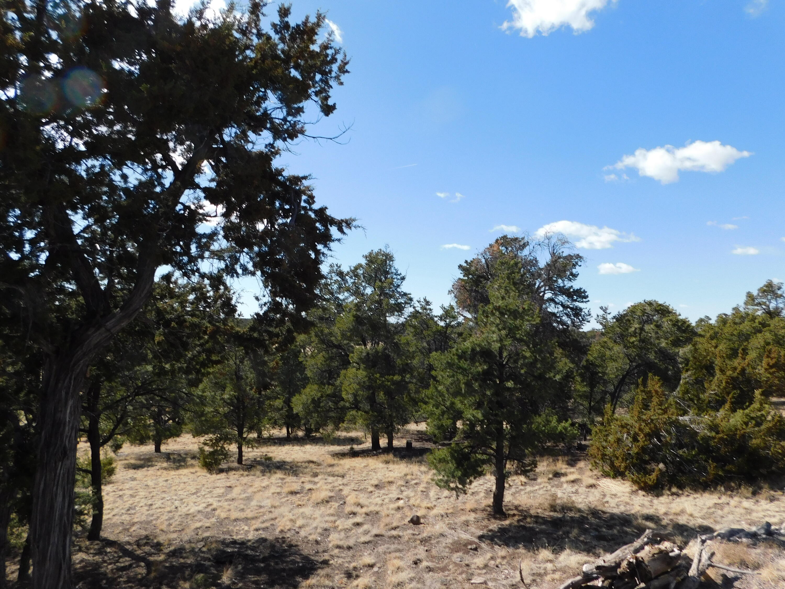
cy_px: 294
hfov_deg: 73.9
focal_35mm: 23
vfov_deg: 58.9
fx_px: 522
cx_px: 392
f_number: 6
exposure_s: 1/400
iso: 125
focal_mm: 4
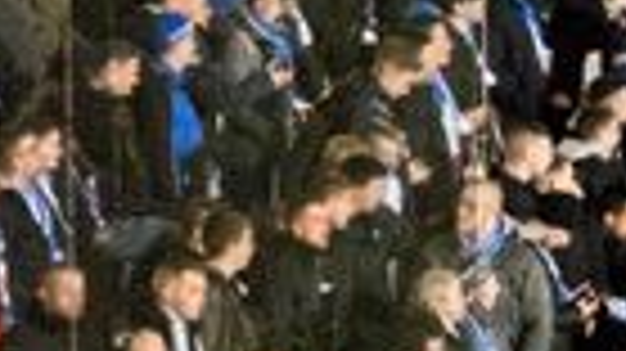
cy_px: 328
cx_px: 910
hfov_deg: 2.5
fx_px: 14234
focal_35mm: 858
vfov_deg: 1.4
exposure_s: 1/125
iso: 6400
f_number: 4
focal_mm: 73.24
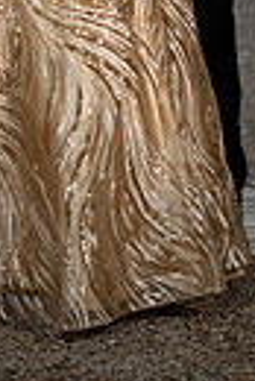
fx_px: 3115
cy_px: -249
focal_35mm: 294
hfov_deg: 4.7
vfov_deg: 6.9
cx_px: 179
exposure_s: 1/1600
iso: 200
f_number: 1.8
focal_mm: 85
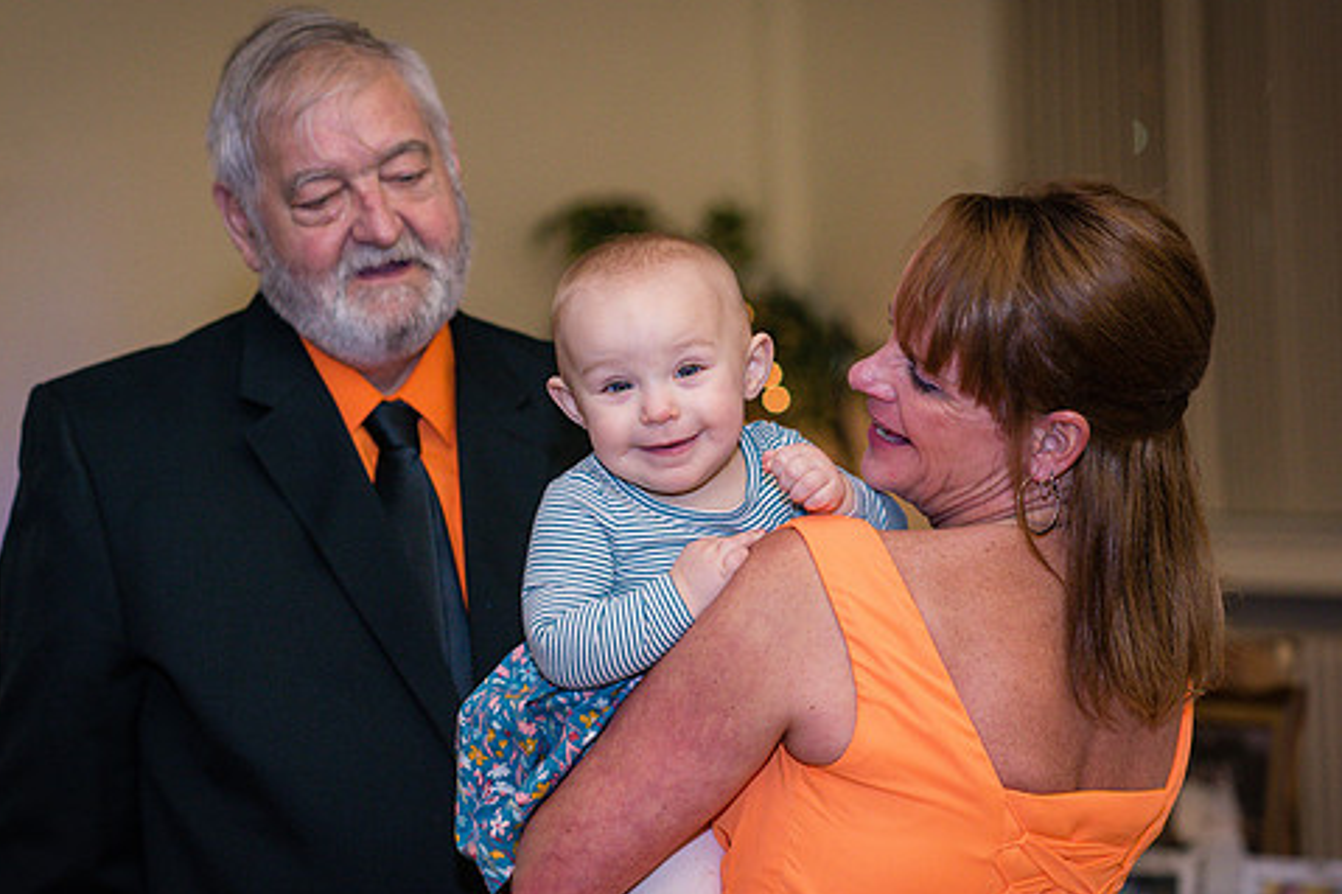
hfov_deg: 19.8
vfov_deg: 13.3
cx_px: 656
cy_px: 478
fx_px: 3838
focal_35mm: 103
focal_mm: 85
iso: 640
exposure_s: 1/200
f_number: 3.2
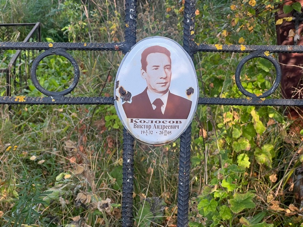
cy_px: 114
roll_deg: -1.4
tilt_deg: -17.4
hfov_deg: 25.3
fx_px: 674
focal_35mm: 77
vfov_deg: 19.1
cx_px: 152
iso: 32
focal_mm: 9
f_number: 2.8
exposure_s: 1/186
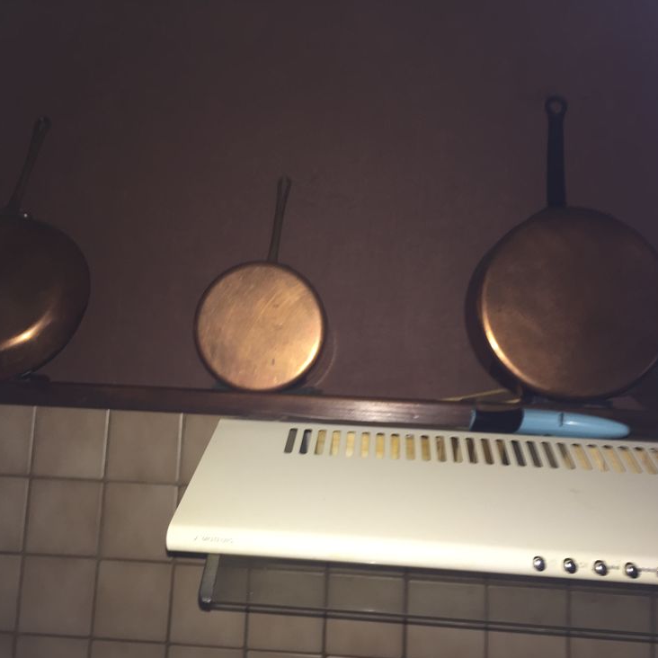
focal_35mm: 35
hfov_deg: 47.2
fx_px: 753
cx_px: 315
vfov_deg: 47.2
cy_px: 336
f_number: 2.2
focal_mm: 4.15
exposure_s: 1/17
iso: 50
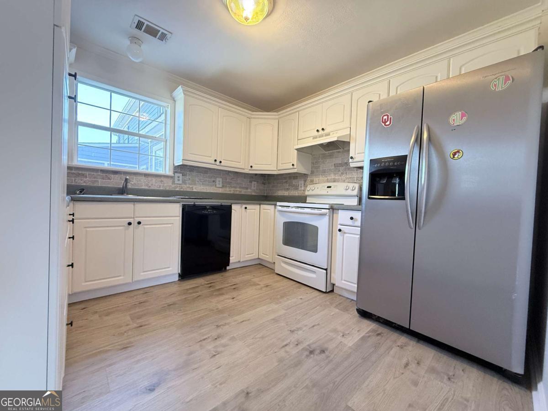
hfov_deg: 102.1
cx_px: 274
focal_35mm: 14
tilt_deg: -2.1
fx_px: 222
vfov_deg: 85.7
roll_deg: -2.6
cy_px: 206
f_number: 2.2
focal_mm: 2.22
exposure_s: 1/120
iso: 400
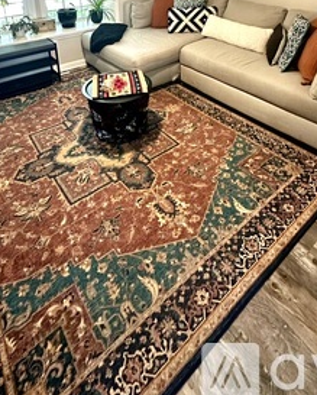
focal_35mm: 25
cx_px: 164
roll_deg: +0.0
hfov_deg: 56.9
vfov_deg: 58.2
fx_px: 293
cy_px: 39
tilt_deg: -16.7
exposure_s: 1/60
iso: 500
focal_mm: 2.22
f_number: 2.2
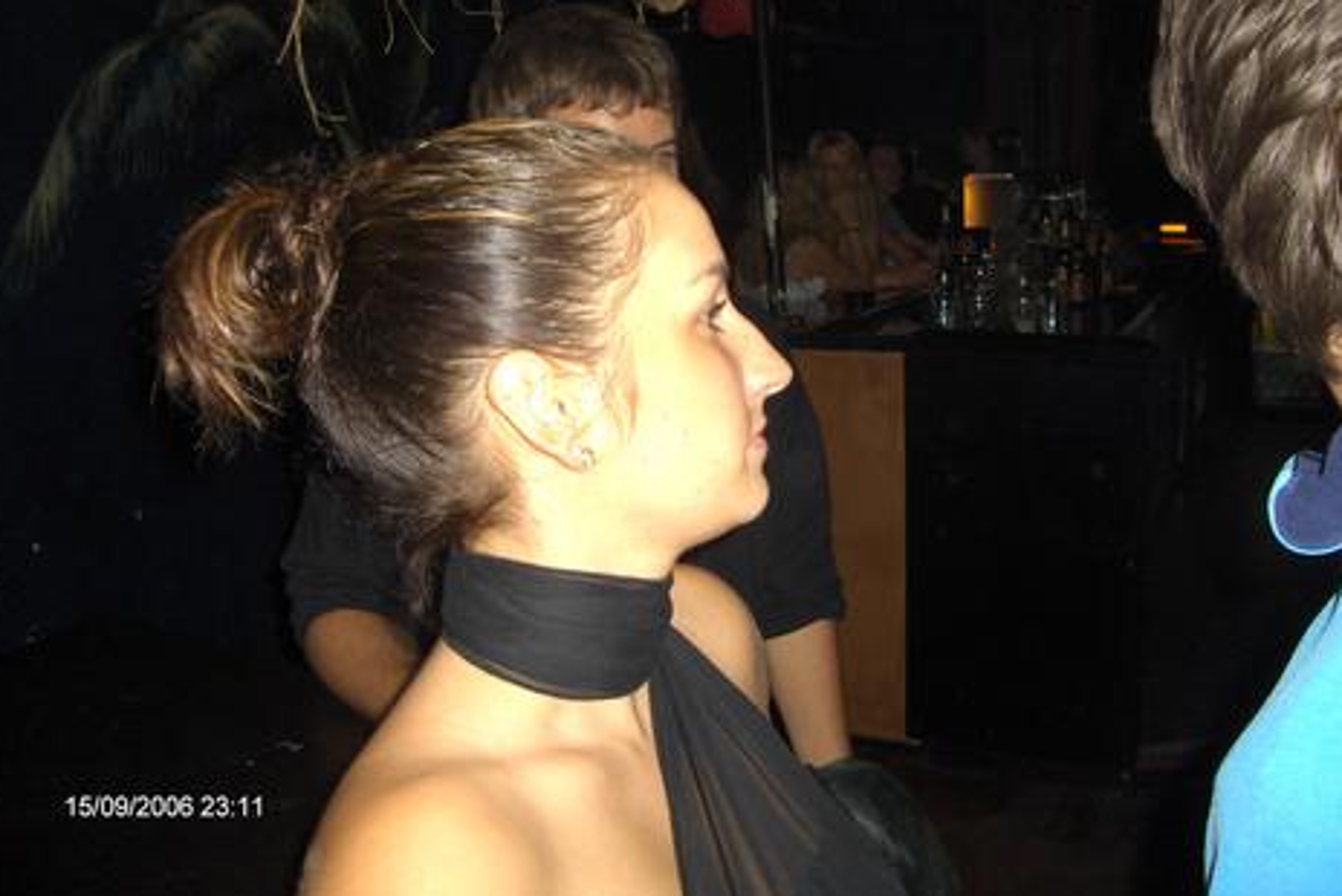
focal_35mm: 37
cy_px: 408
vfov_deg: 36.0
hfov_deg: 51.9
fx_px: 1380
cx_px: 662
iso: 100
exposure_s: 1/60
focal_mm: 5.8
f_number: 2.6
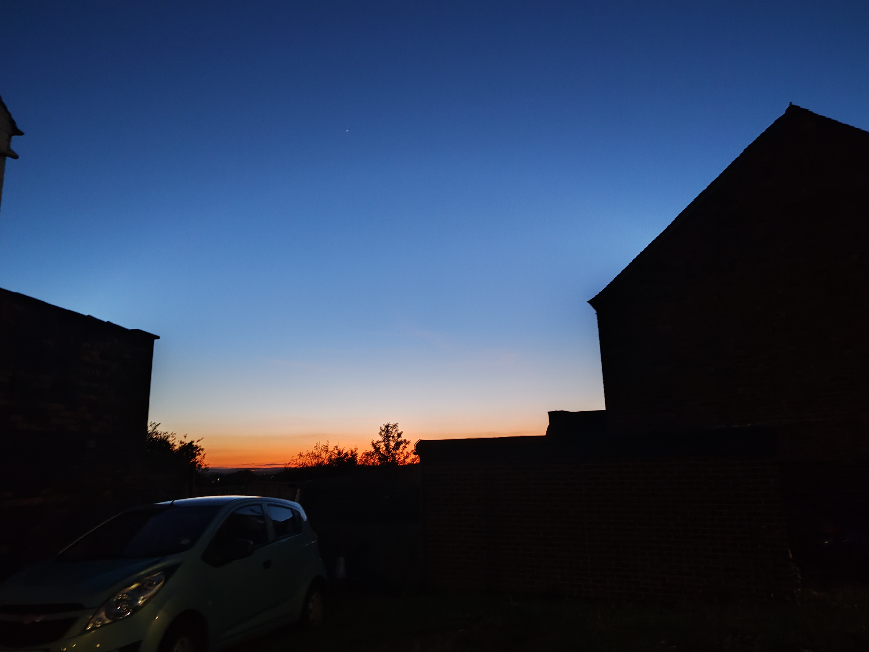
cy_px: 326
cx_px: 434
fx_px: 678
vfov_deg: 51.4
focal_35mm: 27
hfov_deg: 65.3
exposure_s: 1/33
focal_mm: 6.12
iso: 3200
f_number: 1.9
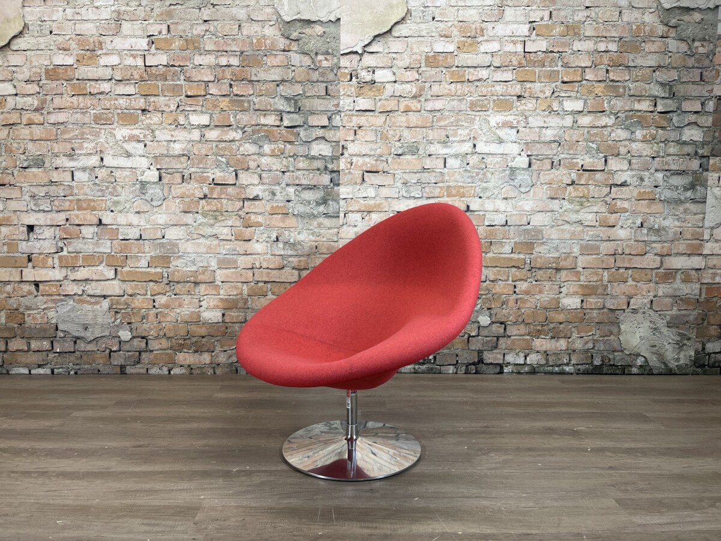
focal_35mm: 26
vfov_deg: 53.1
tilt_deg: -6.6
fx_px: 542
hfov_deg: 67.3
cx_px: 360
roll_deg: -0.5
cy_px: 270
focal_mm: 5.1
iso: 100
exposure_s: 1/100
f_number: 1.6
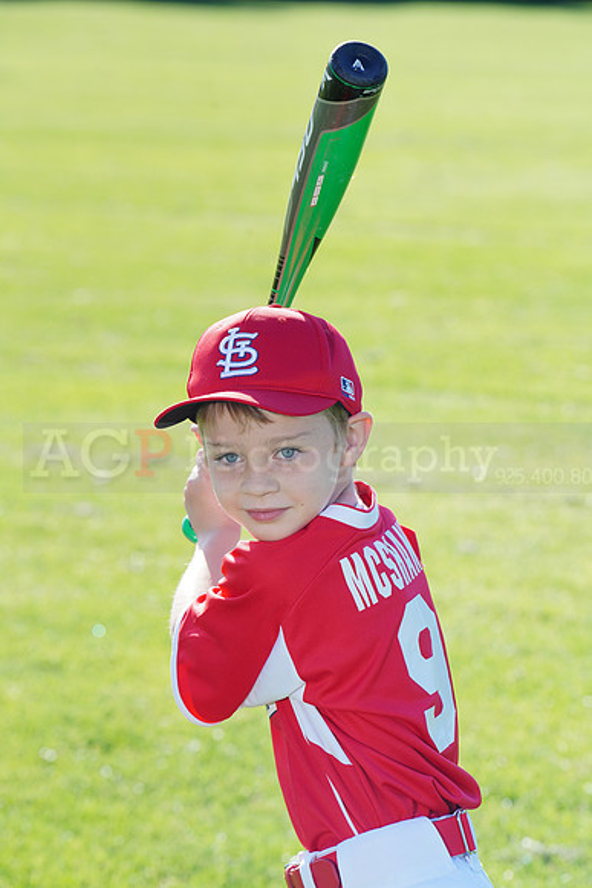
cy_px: 444
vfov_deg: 10.3
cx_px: 296
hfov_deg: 6.9
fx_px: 4930
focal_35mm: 200
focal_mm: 200
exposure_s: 1/200
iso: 200
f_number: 9
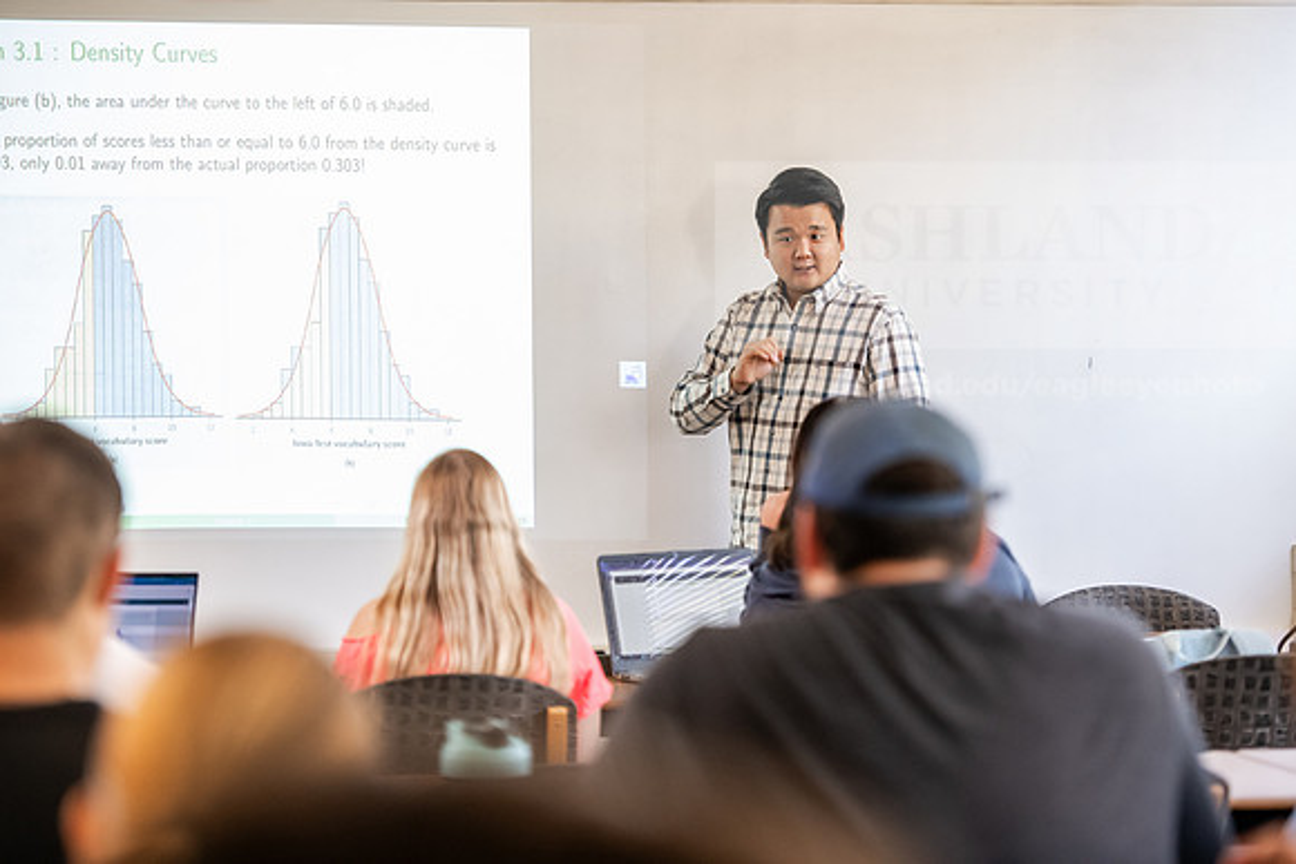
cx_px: 648
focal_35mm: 116
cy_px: 432
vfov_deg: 11.8
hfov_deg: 17.6
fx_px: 4177
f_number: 3.2
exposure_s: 1/200
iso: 2000
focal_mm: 116
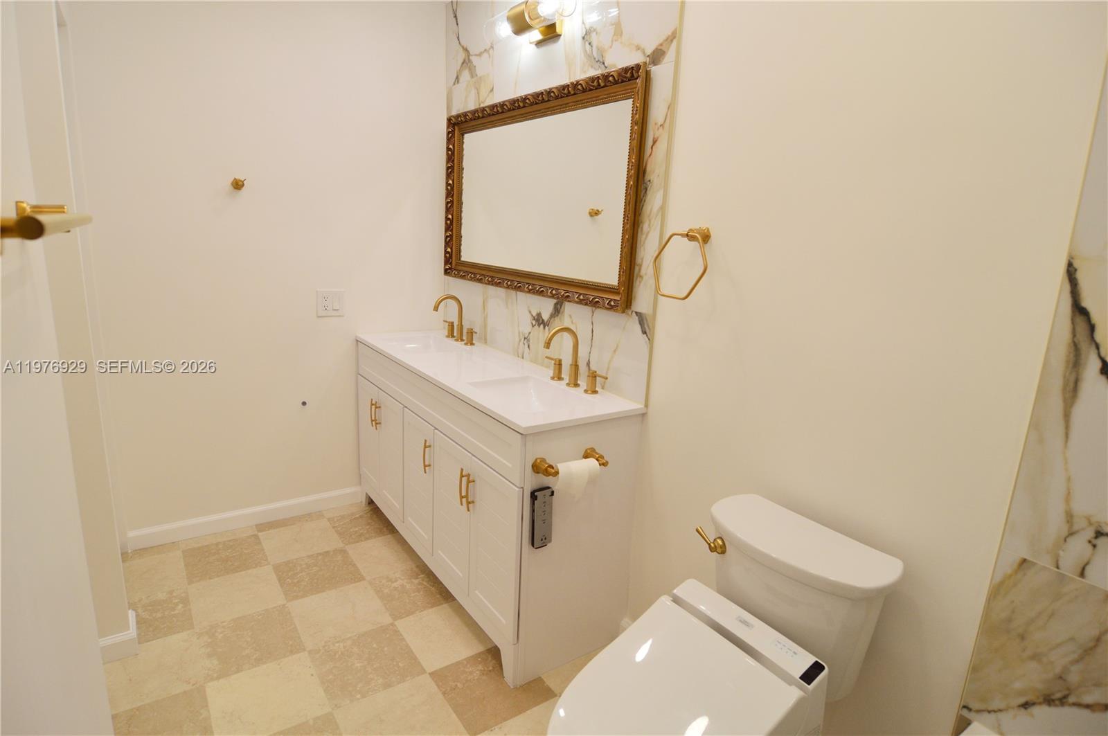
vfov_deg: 67.3
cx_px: 554
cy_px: 368
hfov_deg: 90.1
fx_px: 553
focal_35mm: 18
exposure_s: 1/125
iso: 400
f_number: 5.6
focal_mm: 12
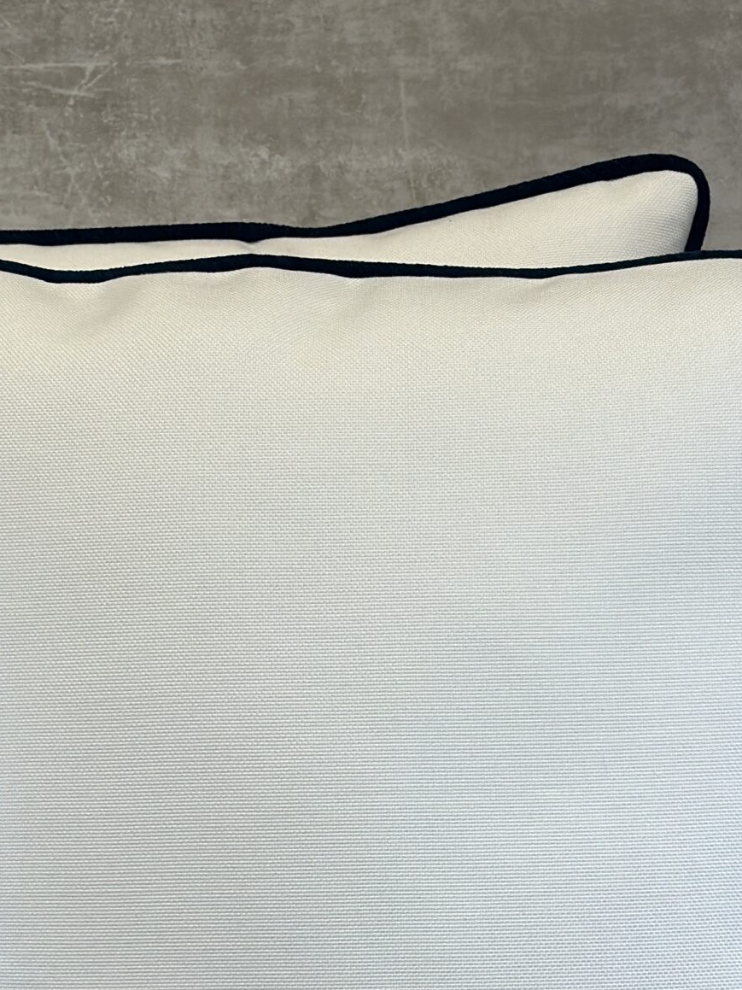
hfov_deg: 13.9
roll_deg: +1.1
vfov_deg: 18.4
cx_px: 283
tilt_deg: -13.8
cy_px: 811
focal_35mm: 106
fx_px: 3030
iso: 80
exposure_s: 1/293
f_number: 1.78
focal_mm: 6.86
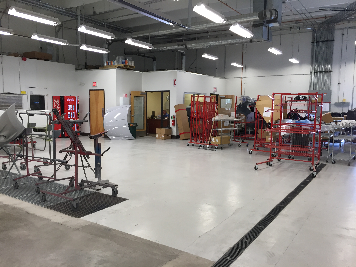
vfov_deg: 48.2
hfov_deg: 61.7
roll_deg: -0.6
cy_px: 134
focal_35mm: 29
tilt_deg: -5.7
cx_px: 178
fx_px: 298
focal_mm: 4.15
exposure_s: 1/30
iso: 32
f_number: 2.2
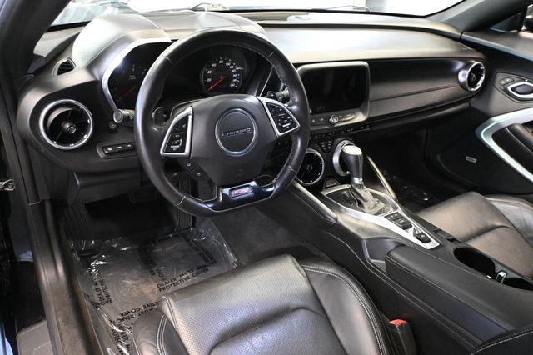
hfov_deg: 63.2
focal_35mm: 29
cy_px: 178
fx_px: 433
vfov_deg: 44.6
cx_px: 266
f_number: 3.8
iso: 6400
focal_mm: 19.5
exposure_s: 1/60
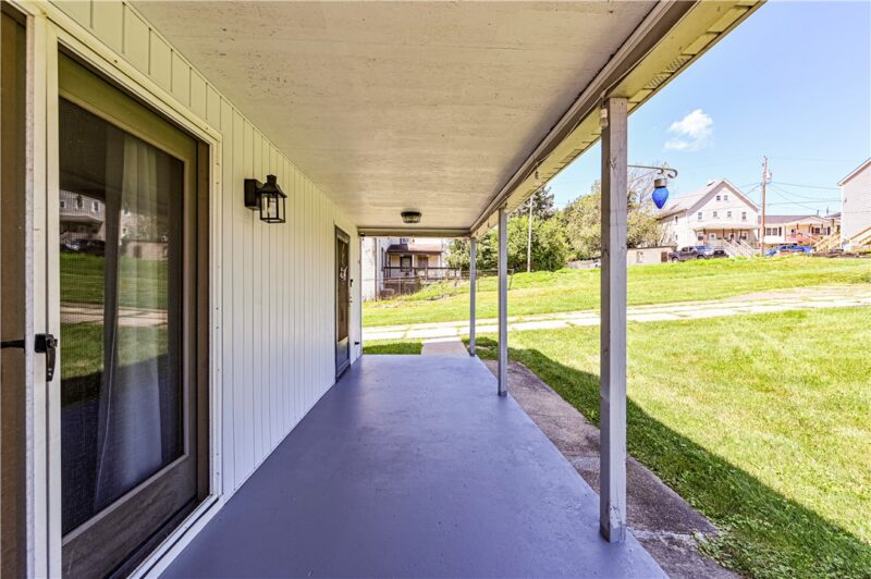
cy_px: 290
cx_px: 436
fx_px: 338
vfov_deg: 81.1
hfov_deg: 104.3
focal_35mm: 14
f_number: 8
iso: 100
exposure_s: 1/80
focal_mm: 14
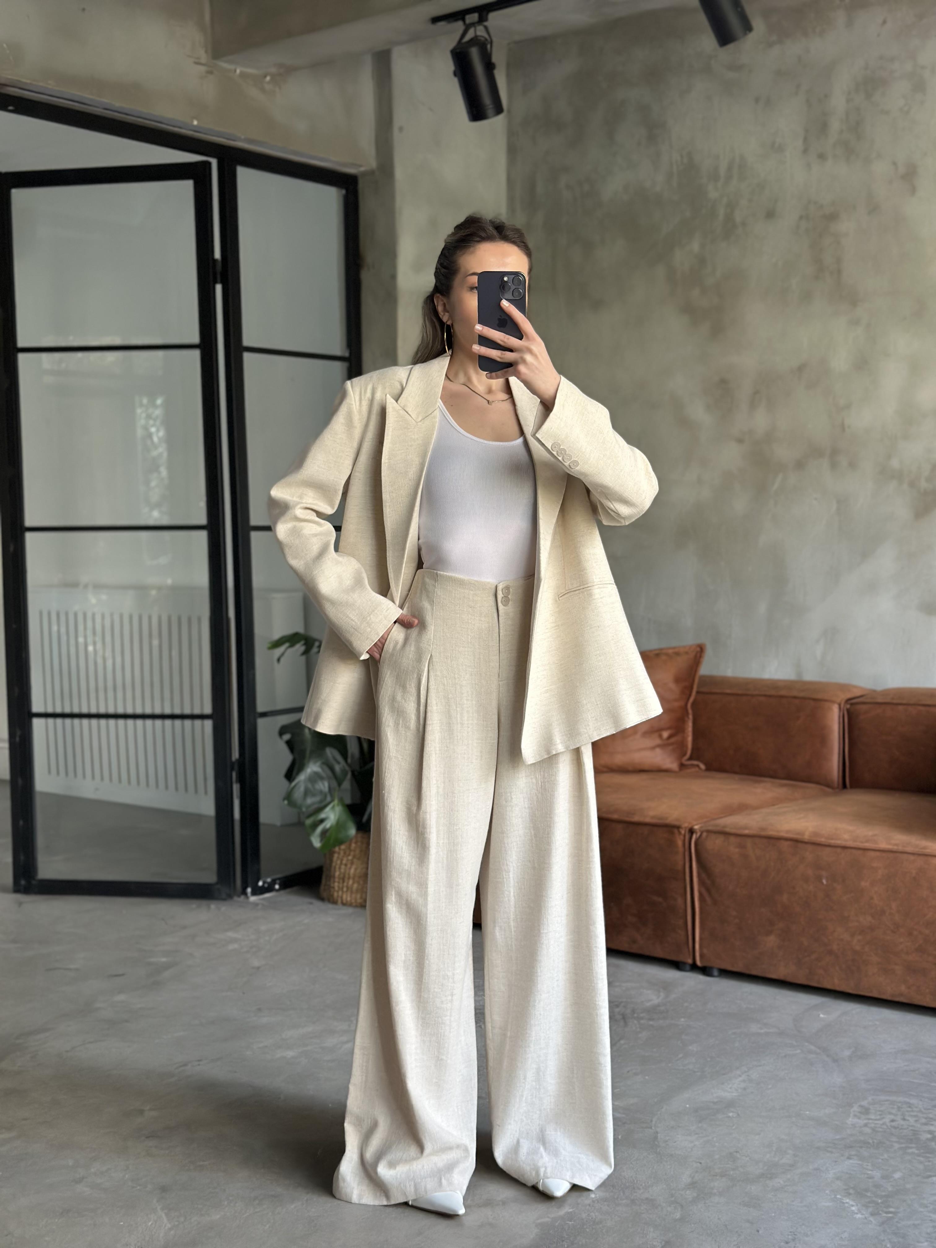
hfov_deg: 30.3
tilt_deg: -18.1
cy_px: 624
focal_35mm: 48
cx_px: 468
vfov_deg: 39.7
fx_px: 1731
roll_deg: +0.7
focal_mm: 6.86
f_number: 1.78
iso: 125
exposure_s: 1/85
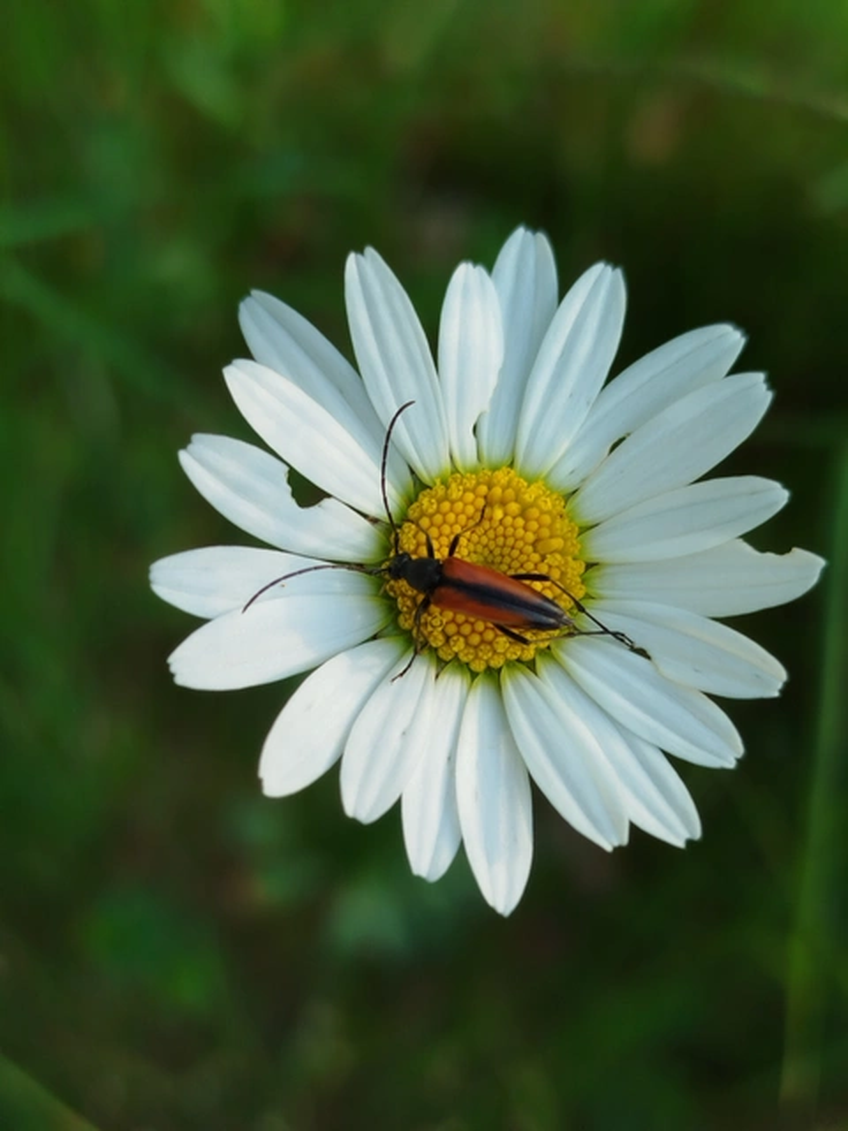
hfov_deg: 32.2
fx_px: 1470
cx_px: 424
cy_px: 566
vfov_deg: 42.1
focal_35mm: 45
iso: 50
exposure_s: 1/101
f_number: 1.7
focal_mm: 5.31
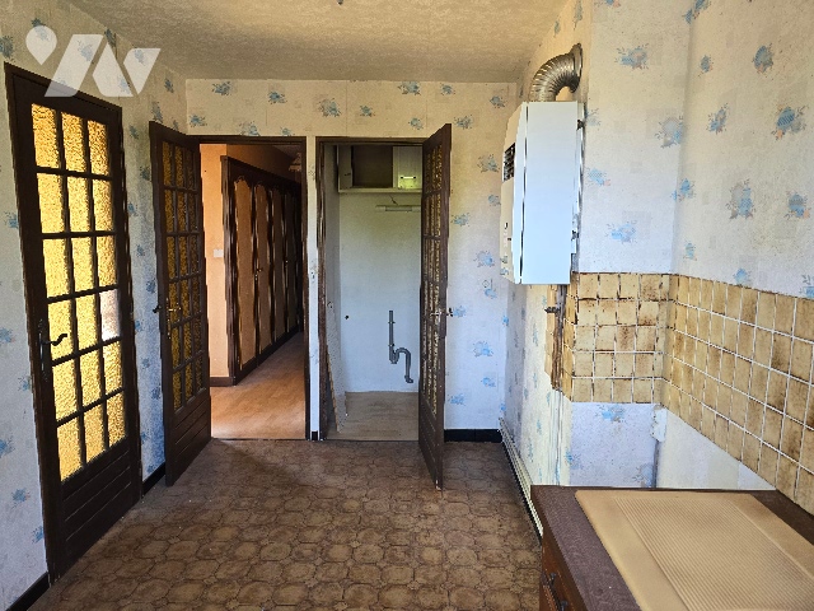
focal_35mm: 23
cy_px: 306
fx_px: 541
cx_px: 407
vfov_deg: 58.9
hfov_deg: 73.9
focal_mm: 6.3
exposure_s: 1/100
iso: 160
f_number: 1.7
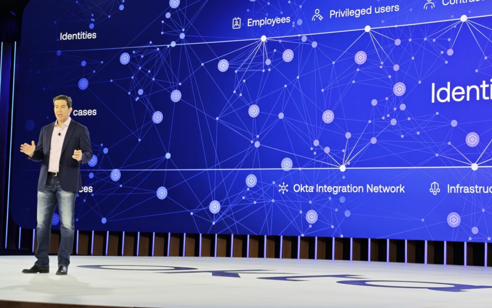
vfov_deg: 18.1
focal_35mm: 72
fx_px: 965
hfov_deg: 28.4
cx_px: 322
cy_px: 104
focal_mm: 8.72
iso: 100
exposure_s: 1/75.6
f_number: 1.63
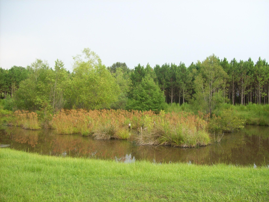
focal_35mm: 36
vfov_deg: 39.7
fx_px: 280
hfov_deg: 51.4
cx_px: 134
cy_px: 101
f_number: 2.7
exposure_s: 1/189
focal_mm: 6
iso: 80
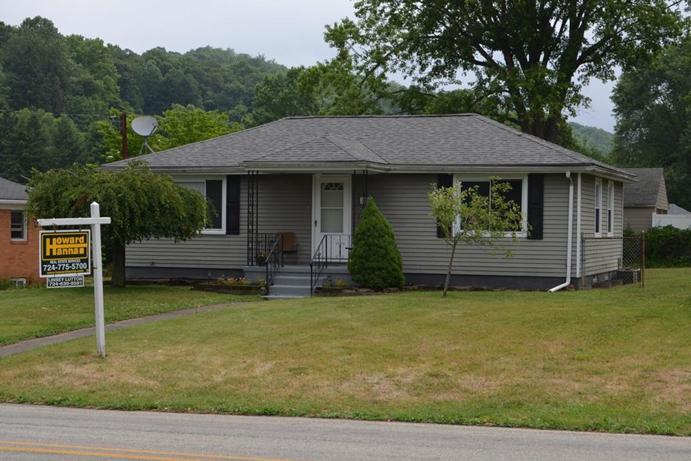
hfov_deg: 31.4
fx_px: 1228
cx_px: 344
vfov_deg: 21.2
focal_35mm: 64
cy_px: 231
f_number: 8
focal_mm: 42
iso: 200
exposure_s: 1/250
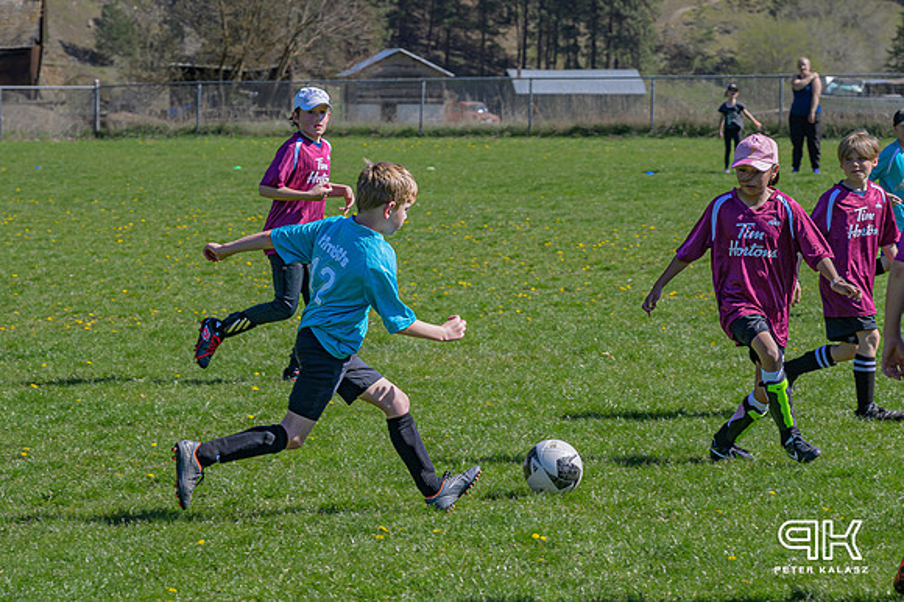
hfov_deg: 13.8
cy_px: 329
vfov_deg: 9.2
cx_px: 535
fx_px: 3743
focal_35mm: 149
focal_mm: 84
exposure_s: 1/500
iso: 220
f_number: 6.3
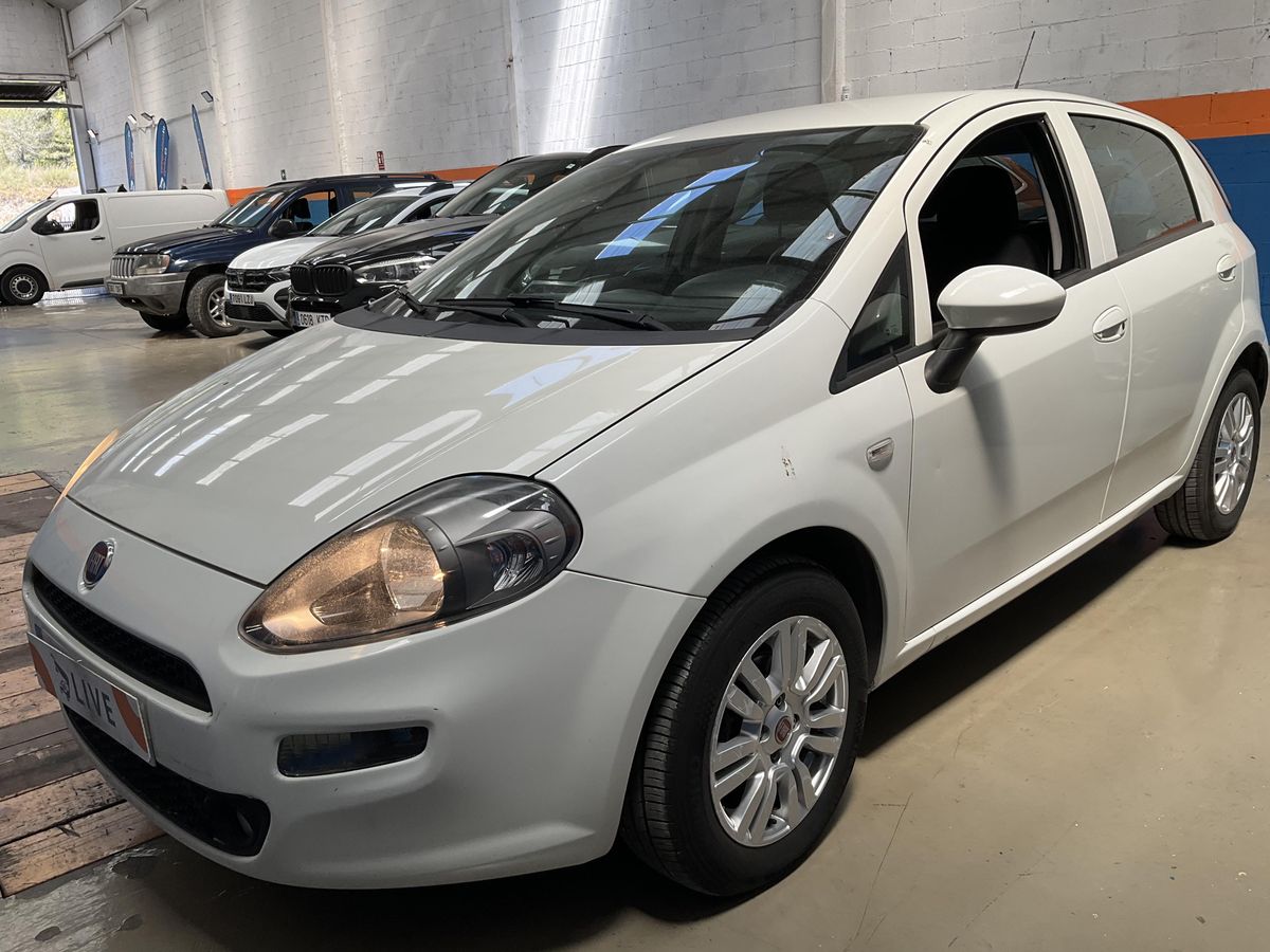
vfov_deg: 48.2
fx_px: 1064
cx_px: 635
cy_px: 476
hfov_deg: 61.7
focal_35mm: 29
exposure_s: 1/205
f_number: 1.8
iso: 20
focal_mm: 3
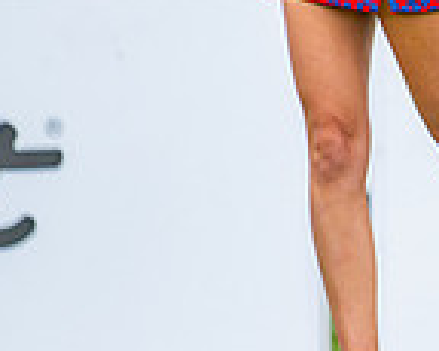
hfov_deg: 1.7
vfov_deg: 1.4
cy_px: -56
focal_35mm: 1135
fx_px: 14737
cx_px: 872
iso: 400
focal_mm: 300
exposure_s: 1/2000
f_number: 4.5
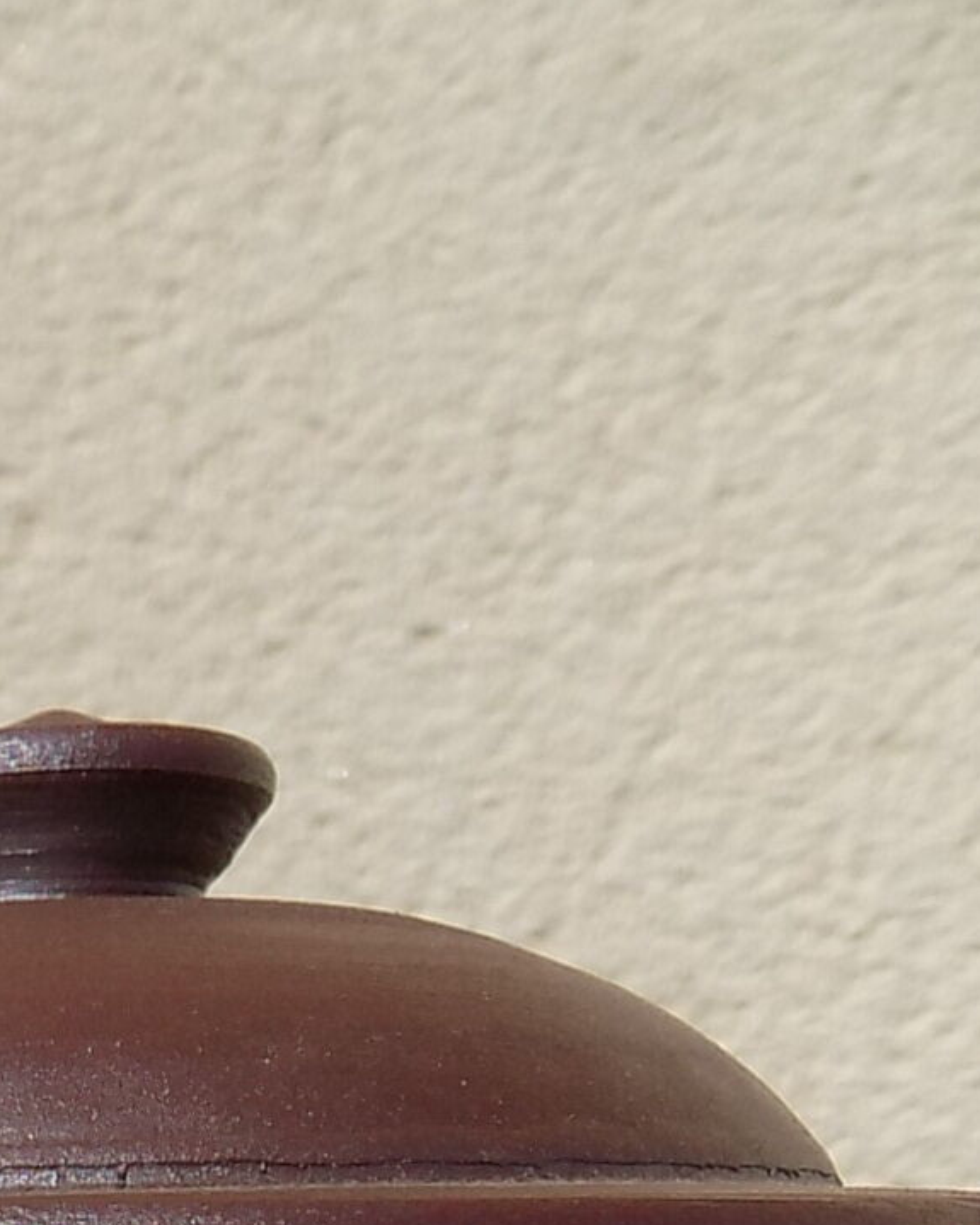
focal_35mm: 71
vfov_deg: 23.5
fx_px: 2572
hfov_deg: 19.1
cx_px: -462
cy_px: 1617
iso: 80
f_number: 3.1
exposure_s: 1/1500
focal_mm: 4
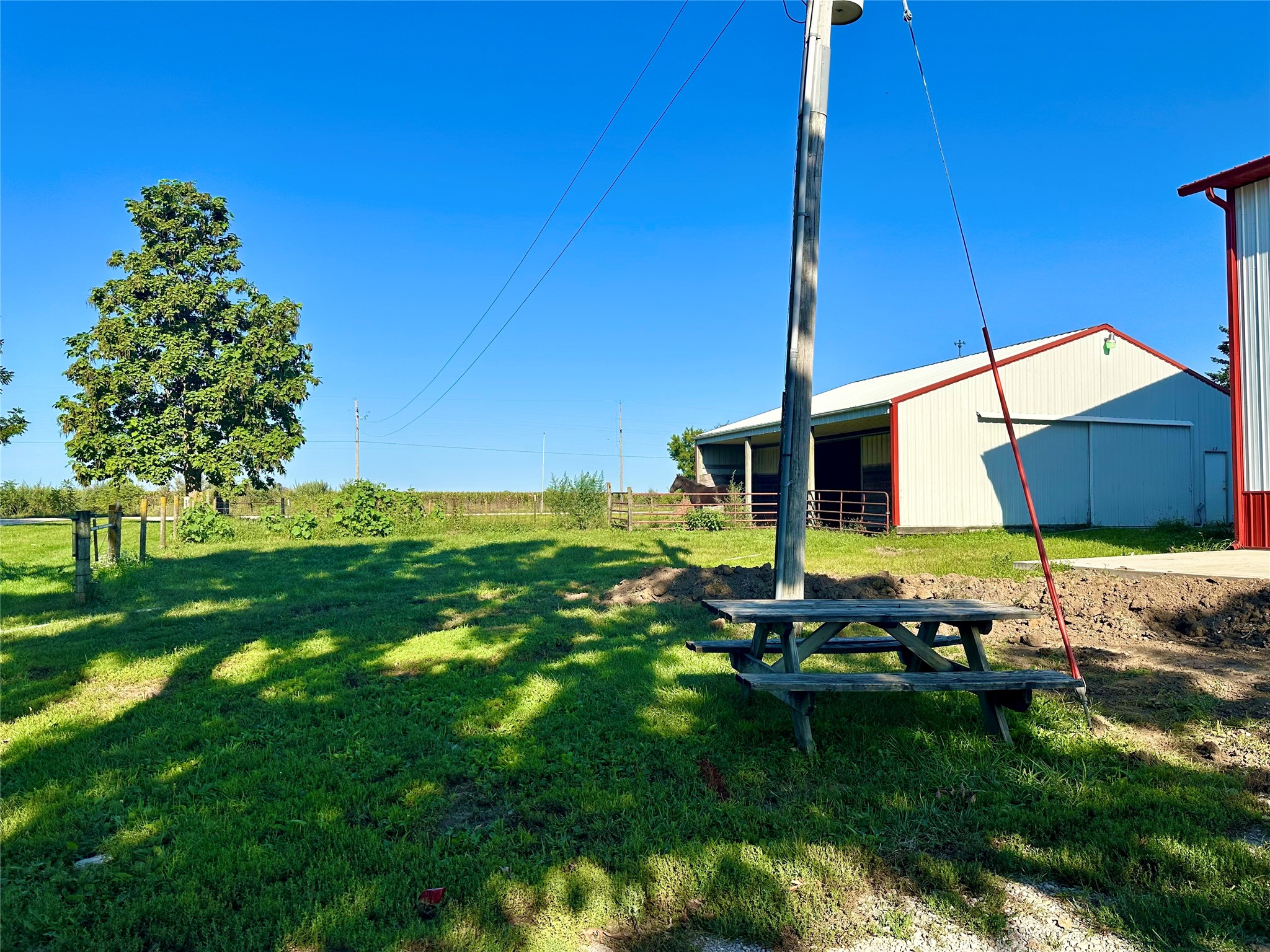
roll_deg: +0.4
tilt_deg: +2.5
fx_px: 881
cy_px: 476
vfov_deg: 56.8
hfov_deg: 71.6
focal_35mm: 24
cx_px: 635
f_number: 1.78
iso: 80
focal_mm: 6.86
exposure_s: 1/4348
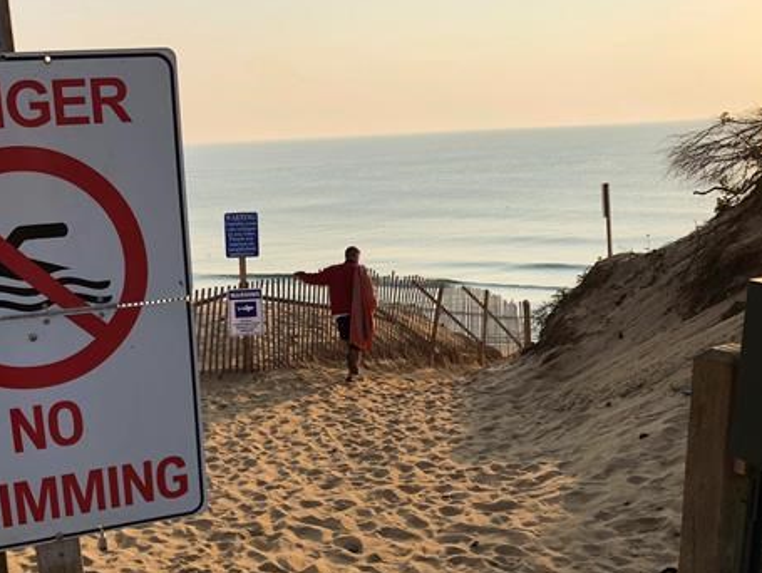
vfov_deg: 35.7
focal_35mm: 40
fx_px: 881
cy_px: 375
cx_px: 273
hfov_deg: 46.2
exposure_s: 1/1412
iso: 20
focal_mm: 3.99
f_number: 1.8
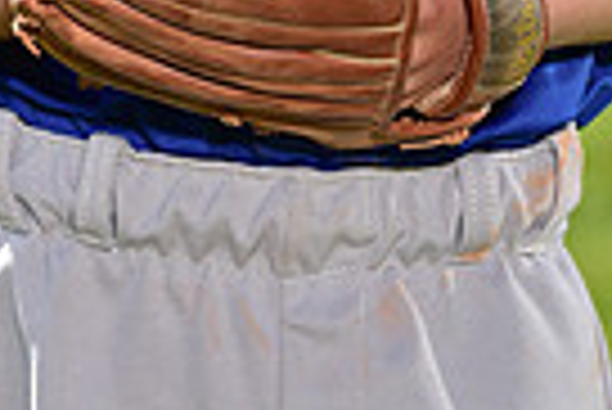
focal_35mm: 532
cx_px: 232
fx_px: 9054
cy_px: -532
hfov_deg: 3.9
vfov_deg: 2.6
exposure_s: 1/250
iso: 80
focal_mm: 125
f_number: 5.6
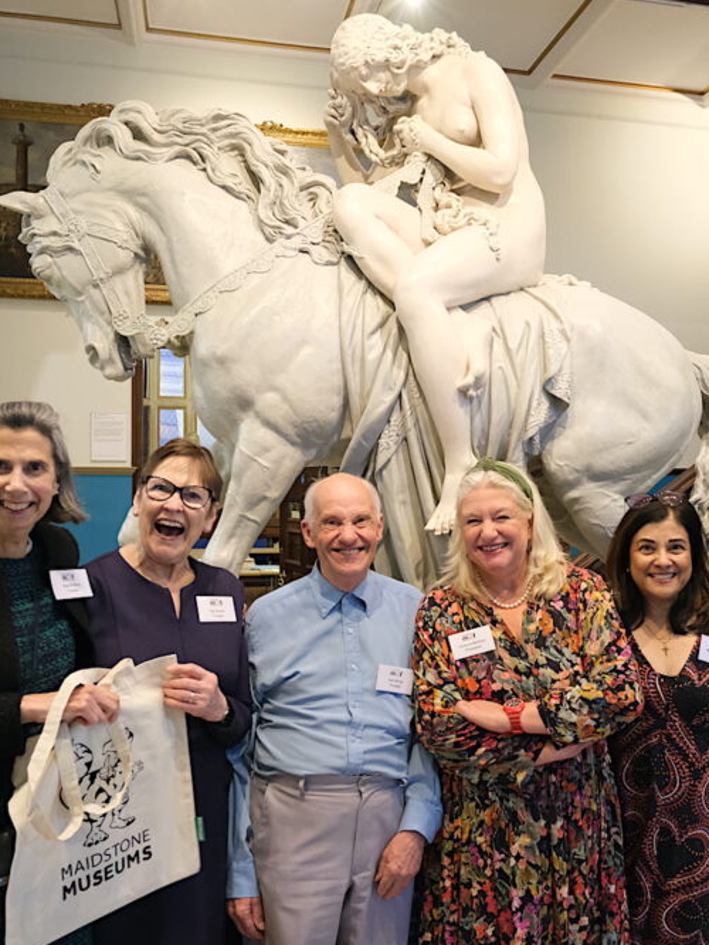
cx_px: 407
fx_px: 928
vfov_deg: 53.9
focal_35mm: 34
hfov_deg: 41.7
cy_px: 482
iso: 3200
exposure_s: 1/45
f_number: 3.5
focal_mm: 15
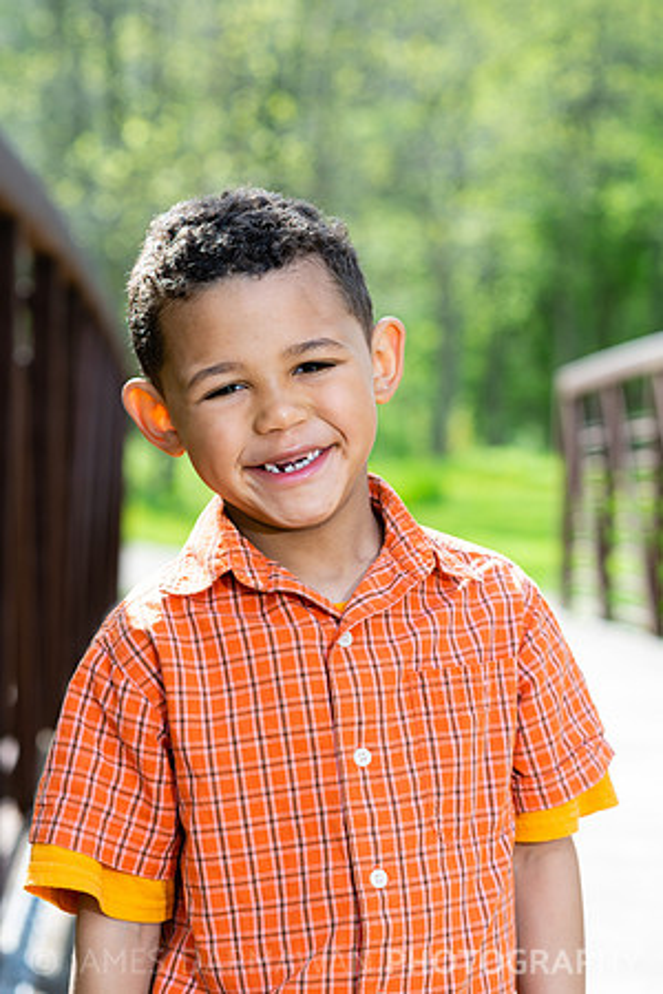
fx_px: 2348
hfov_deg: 16.1
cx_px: 332
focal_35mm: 85
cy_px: 497
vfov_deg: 23.9
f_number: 5
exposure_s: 1/200
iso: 100
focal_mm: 85
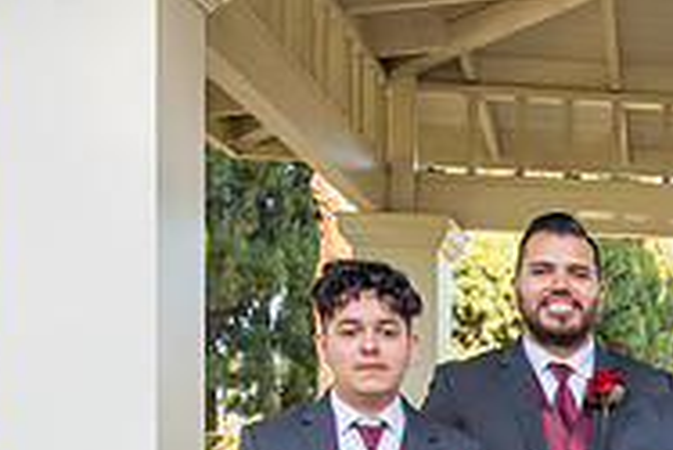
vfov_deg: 13.6
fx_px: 1796
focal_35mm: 96
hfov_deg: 19.1
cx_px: 954
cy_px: 628
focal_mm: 31
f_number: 5.6
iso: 200
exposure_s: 1/160
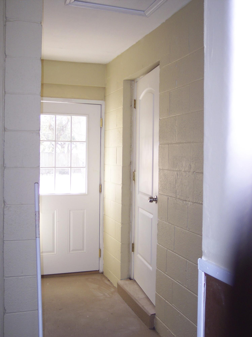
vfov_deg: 49.0
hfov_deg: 37.7
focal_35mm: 38
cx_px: 126
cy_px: 168
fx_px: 369
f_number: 2.8
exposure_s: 1/30
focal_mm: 8
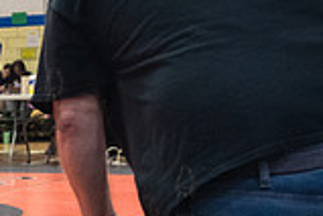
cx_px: -209
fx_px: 1148
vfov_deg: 10.7
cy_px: 197
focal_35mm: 128
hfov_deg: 14.5
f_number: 3.2
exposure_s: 1/400
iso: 5000
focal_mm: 35
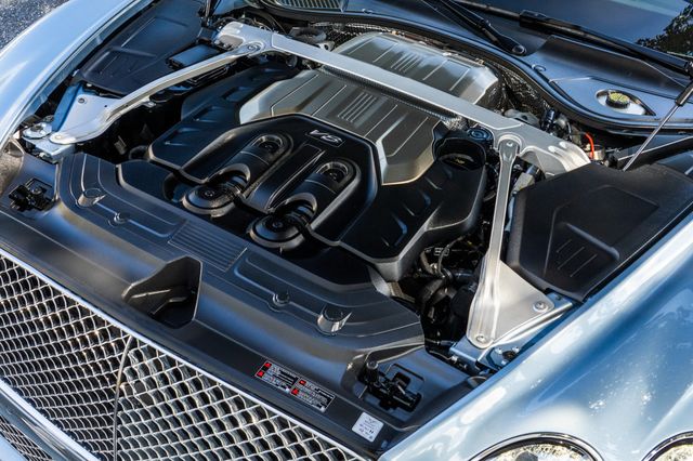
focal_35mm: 50
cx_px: 347
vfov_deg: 26.9
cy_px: 135
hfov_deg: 39.9
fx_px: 955
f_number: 8
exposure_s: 1/80
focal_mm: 34
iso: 640
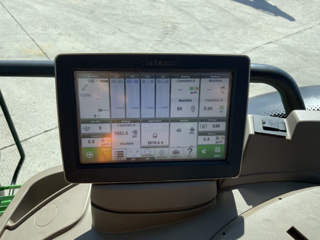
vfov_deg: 48.2
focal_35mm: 29
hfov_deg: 61.7
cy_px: 120
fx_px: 268
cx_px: 160
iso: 16
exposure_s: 1/770
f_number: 1.8
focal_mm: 3
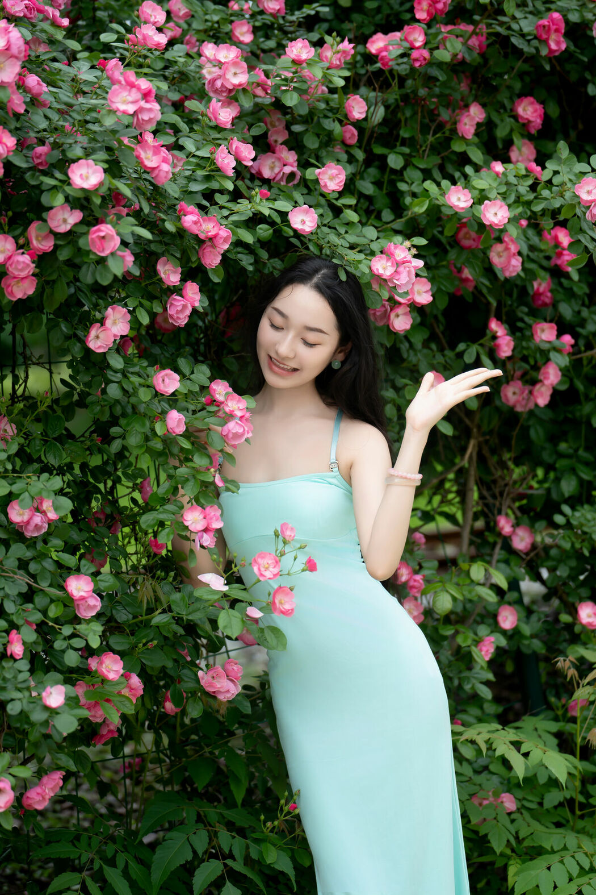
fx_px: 2359
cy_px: 448
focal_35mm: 95
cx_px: 298
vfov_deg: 21.5
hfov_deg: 14.4
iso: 125
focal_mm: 95
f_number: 2.8
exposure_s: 1/320
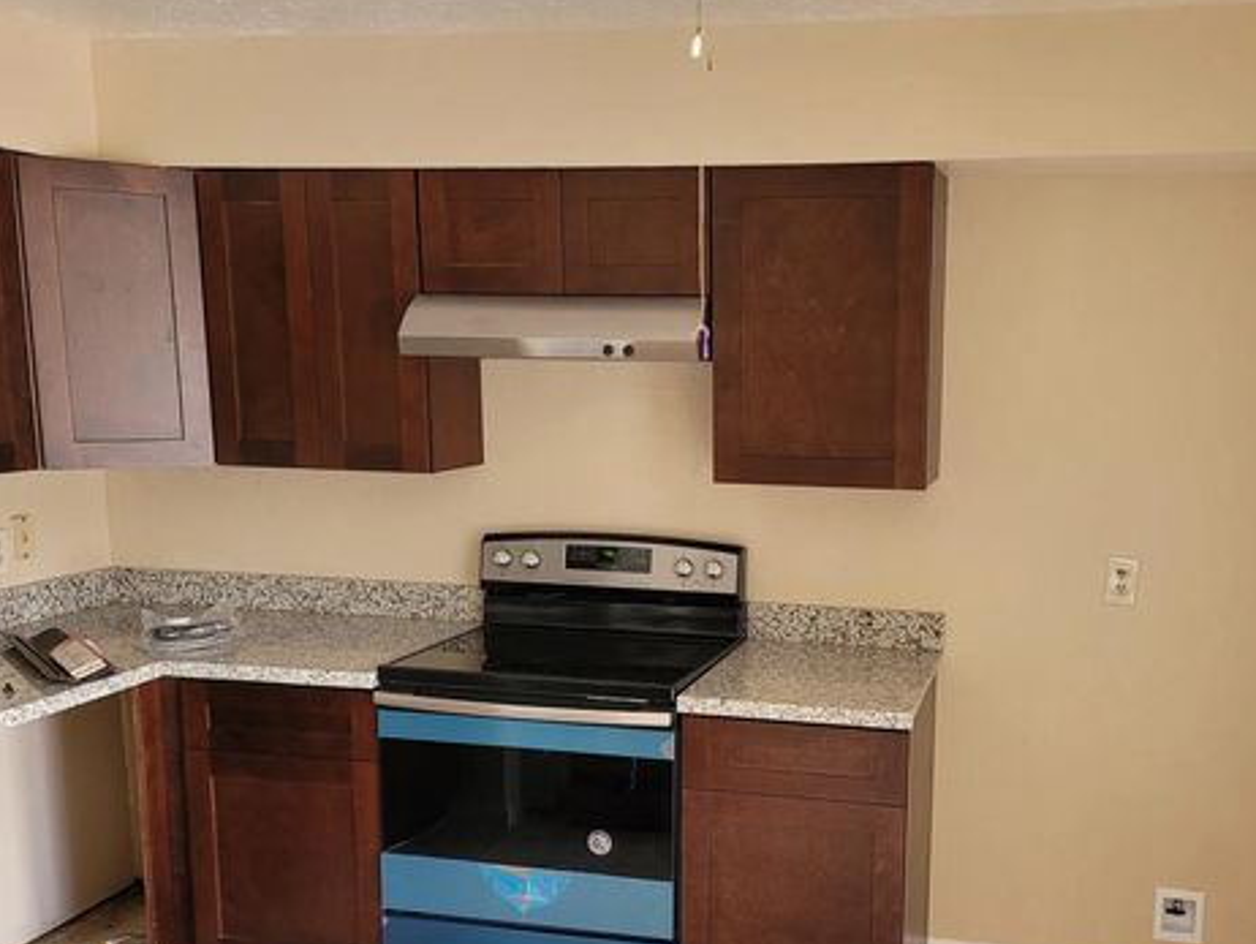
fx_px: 1307
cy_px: 571
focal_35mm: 36
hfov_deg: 50.7
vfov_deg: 39.5
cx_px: 805
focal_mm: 5.4
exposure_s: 1/59
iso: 200
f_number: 1.8
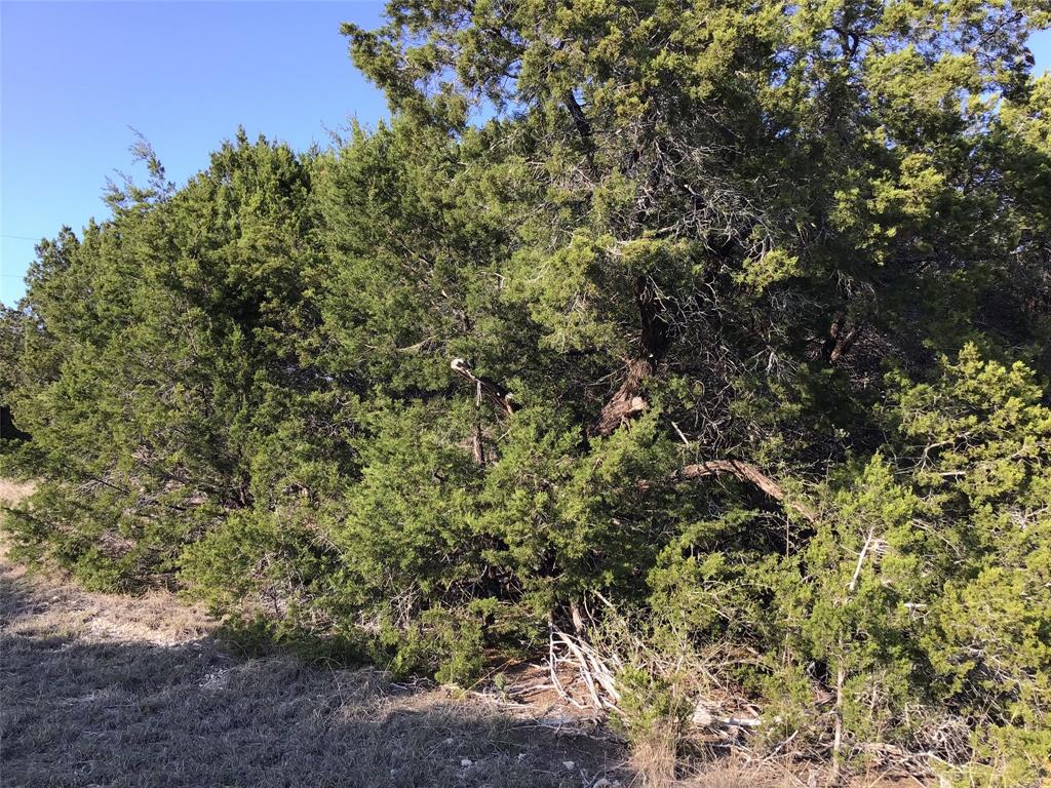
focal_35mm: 31
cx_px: 526
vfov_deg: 45.4
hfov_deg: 58.4
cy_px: 394
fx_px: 941
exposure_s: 1/335
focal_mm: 3.3
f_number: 2.4
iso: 25
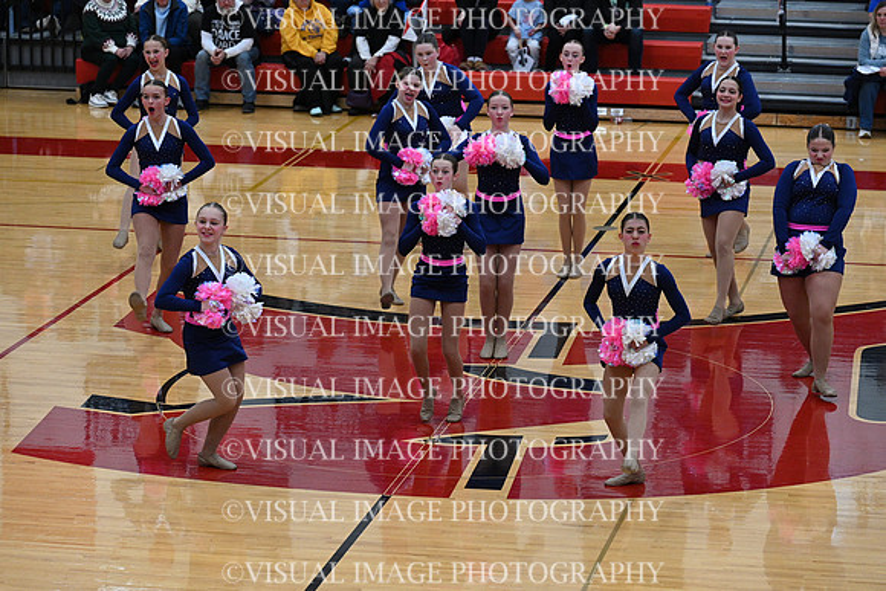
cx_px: 443
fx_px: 3077
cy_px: 296
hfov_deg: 16.4
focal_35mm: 125
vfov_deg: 11.0
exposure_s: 1/400
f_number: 4
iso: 4000
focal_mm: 125
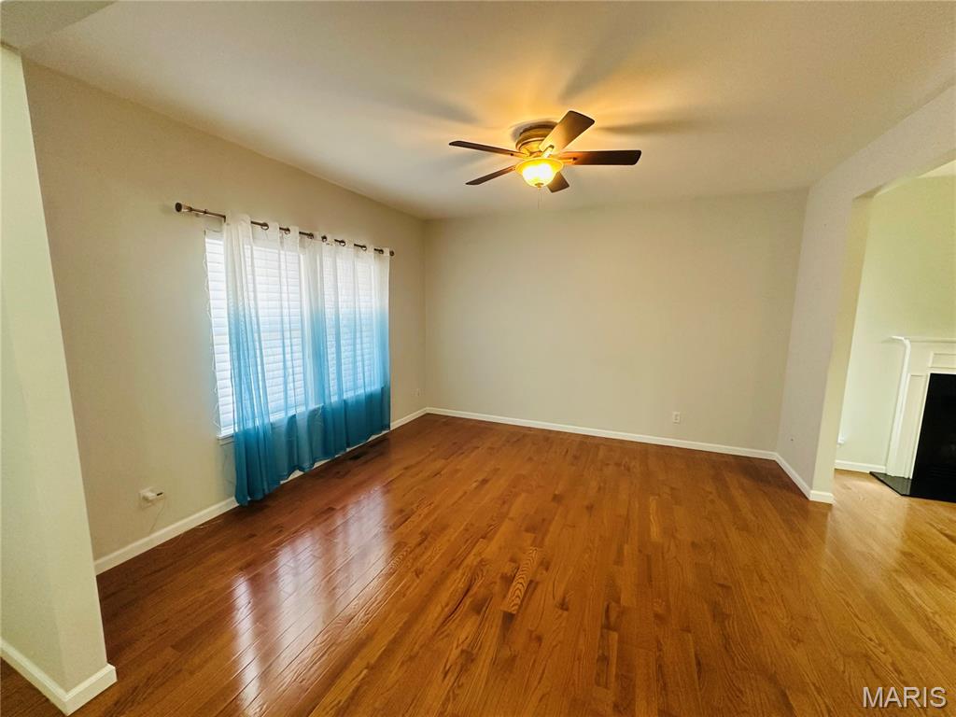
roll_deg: -1.0
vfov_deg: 85.7
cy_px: 358
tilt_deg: -8.5
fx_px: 387
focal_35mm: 14
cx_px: 478
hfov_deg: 102.1
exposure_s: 1/120
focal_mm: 2.22
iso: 250
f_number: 2.2
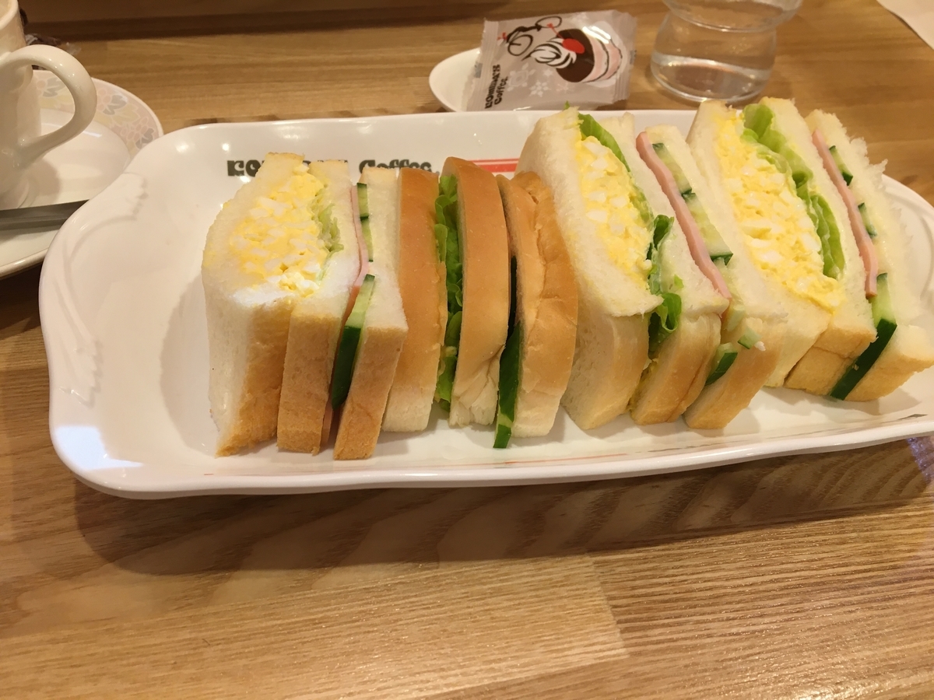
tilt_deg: -43.2
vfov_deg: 48.2
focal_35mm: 29
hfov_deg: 61.7
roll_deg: -1.0
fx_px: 782
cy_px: 350
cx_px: 467
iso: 64
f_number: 2.2
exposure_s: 1/30
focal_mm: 4.15
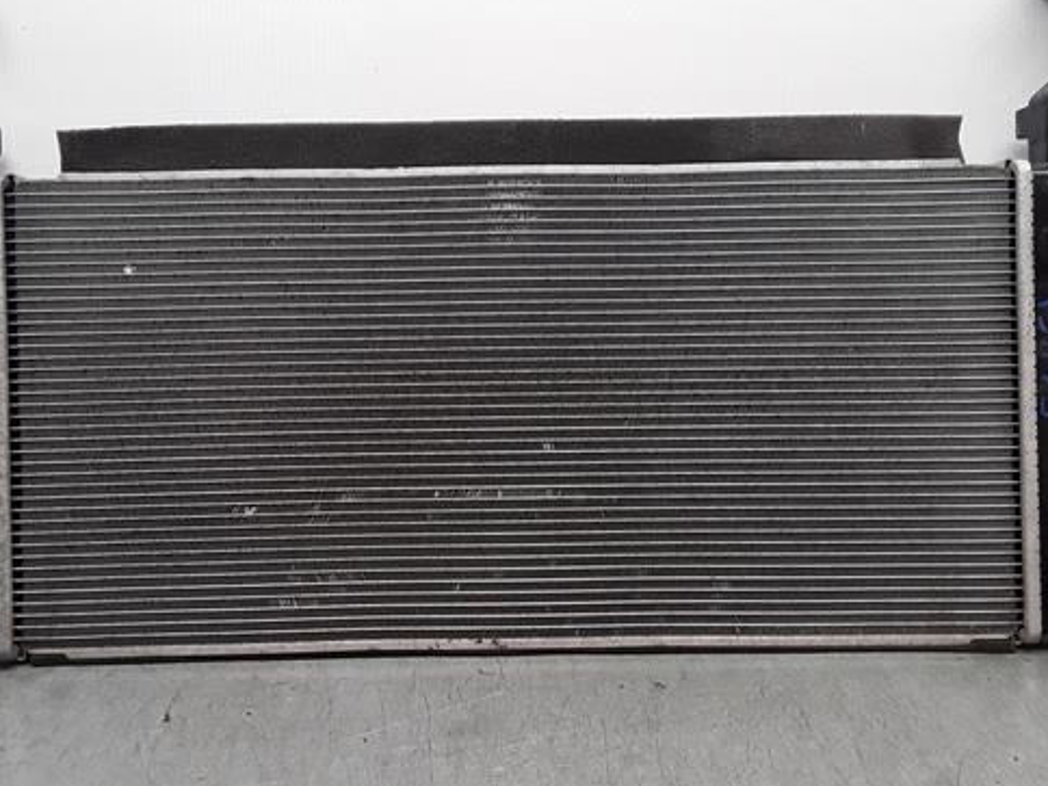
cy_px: 333
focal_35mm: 37
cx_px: 502
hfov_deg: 50.1
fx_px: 1120
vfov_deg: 38.6
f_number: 1.9
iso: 50
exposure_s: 1/50
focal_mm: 2.91
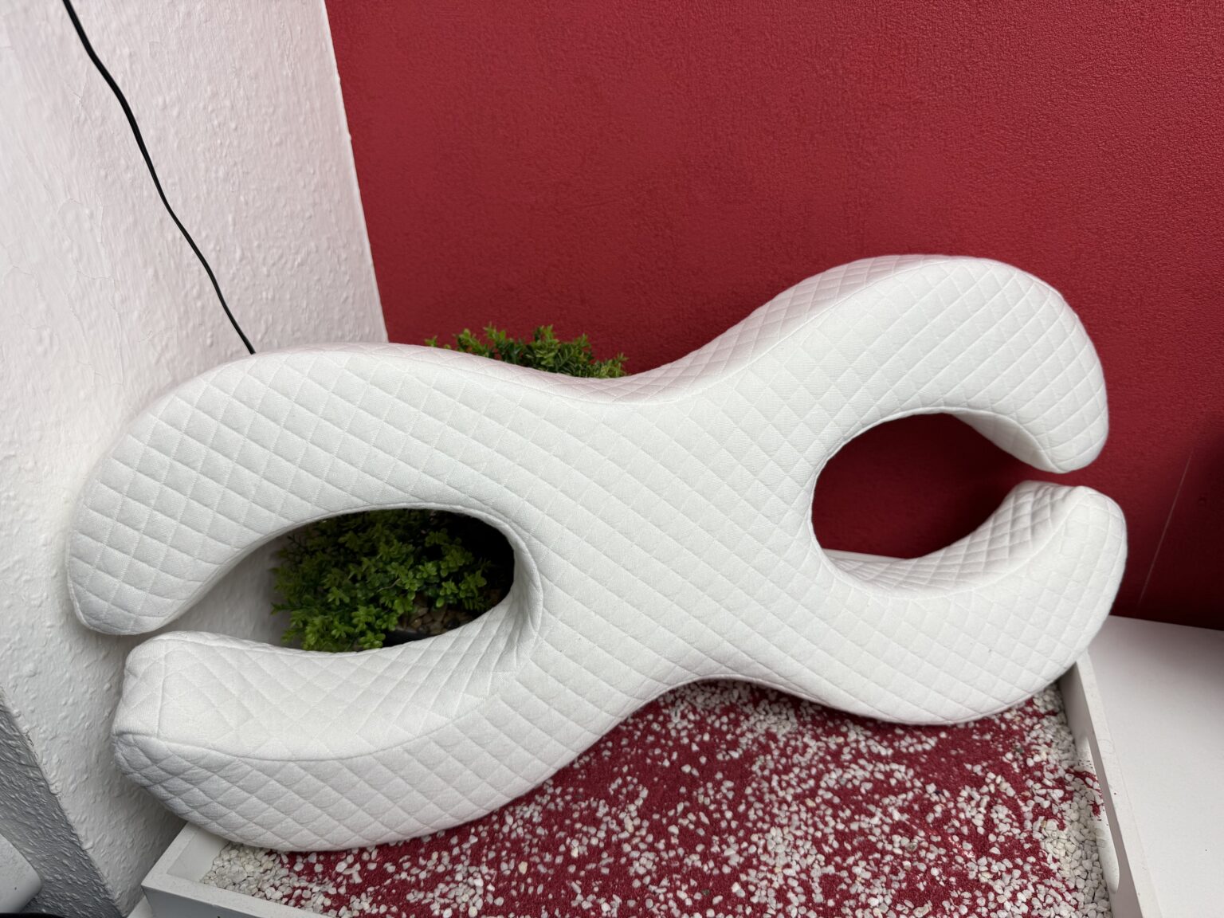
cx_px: 612
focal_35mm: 24
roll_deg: +1.7
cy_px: 459
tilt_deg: -29.5
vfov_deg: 56.8
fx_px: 849
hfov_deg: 71.6
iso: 64
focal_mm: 6.76
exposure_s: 1/100
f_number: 1.78
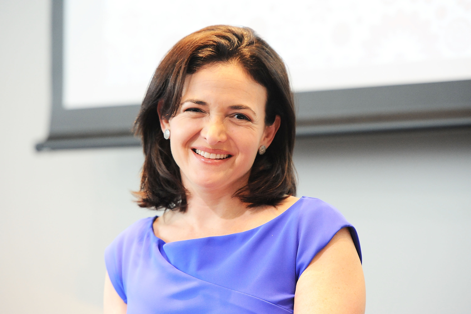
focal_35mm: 240
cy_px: 157
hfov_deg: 8.6
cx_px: 236
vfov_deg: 5.7
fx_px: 3138
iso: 3200
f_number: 4
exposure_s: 1/100
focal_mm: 240
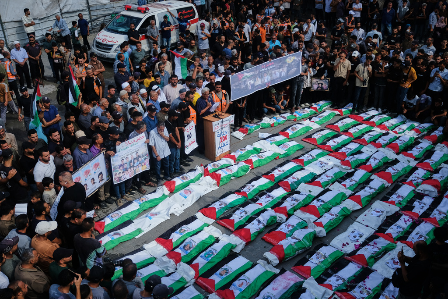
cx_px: 224
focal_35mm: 35
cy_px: 150
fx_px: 435
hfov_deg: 54.4
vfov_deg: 37.8
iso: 100
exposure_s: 1/2000
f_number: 2.8
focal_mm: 23.4
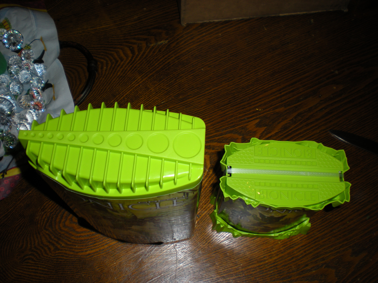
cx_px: 189
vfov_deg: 37.7
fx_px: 415
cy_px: 142
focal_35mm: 38
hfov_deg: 49.0
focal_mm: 6.3
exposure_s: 1/60
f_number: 3.1
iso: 64
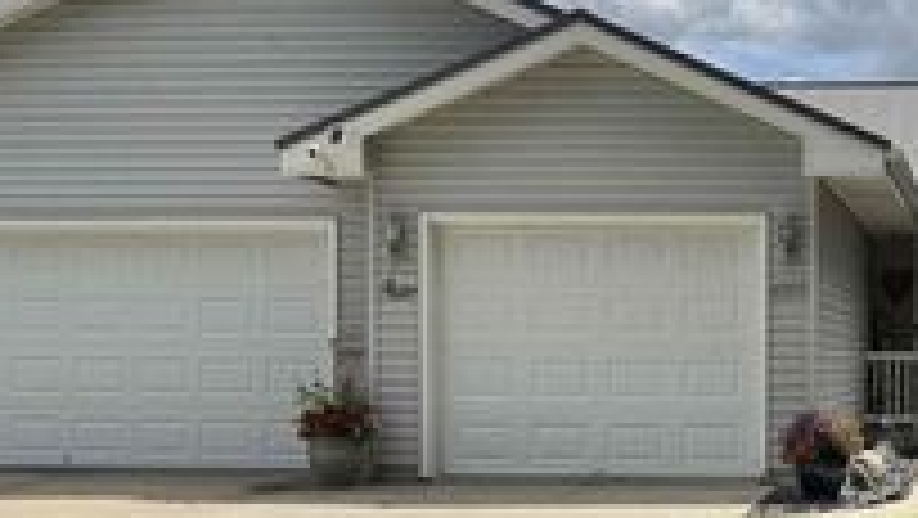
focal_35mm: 64
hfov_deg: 31.0
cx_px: 860
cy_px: 372
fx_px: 1559
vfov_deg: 18.8
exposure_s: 1/7092
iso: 80
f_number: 1.78
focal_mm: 6.76
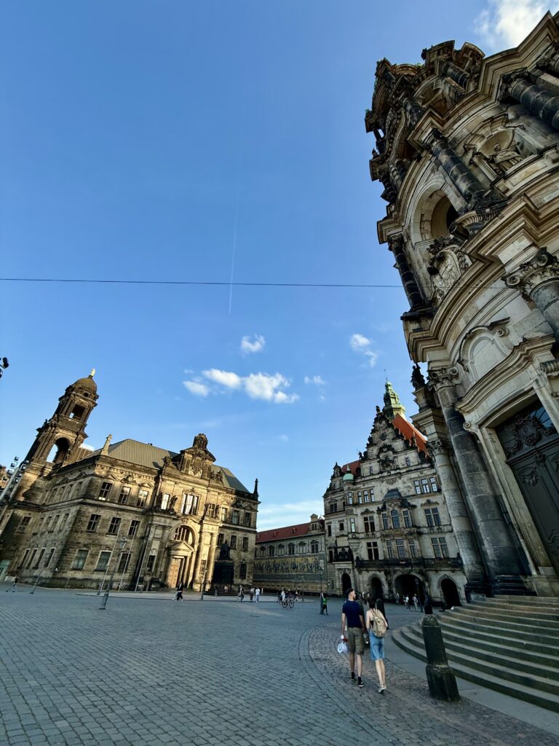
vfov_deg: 102.1
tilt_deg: +35.9
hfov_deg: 85.7
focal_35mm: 14
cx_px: 280
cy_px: 373
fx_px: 301
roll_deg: -3.1
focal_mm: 2.22
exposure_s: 1/1017
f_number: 2.2
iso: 50
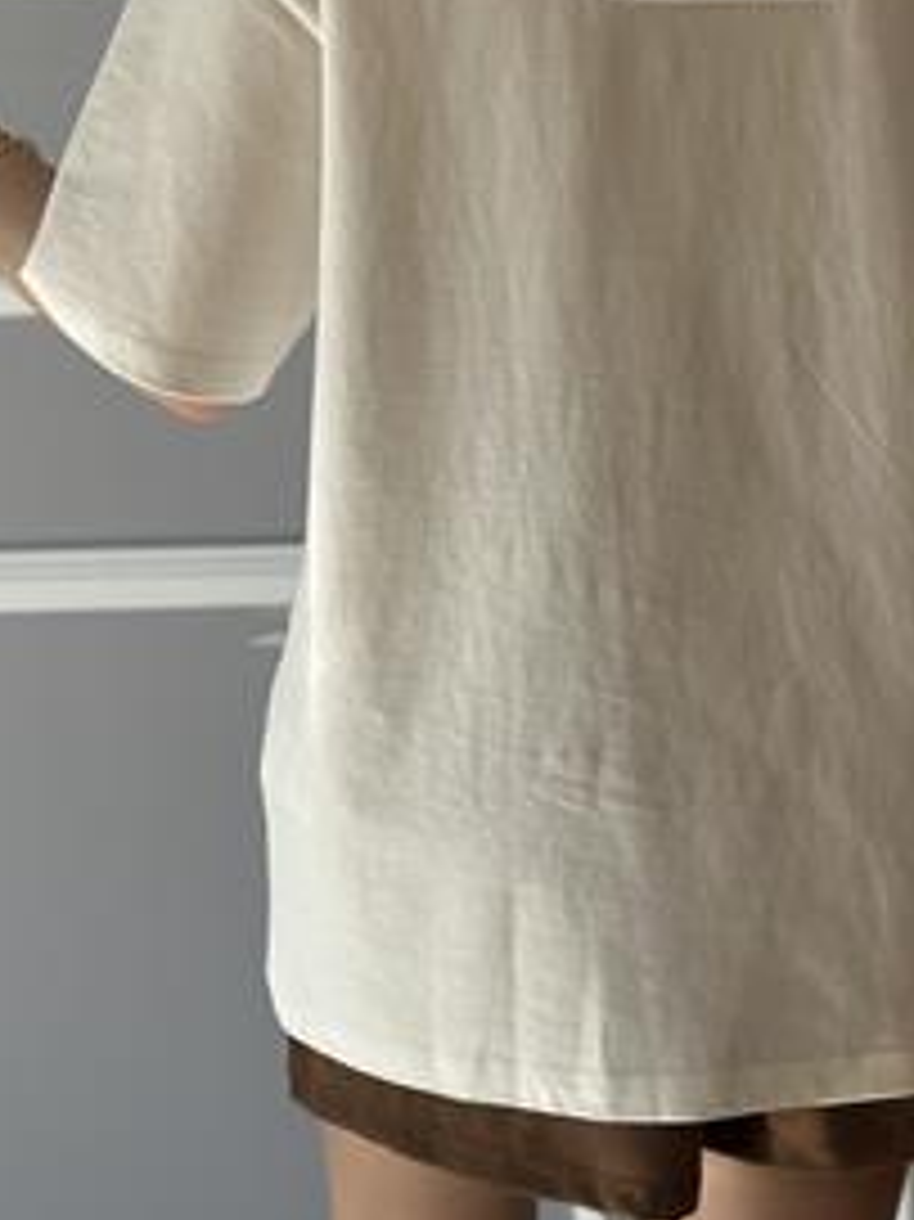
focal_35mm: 92
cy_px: 176
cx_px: 576
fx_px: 3241
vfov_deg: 21.0
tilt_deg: -8.9
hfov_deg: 16.0
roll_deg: +2.6
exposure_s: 1/564
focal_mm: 6.86
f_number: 1.78
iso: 80
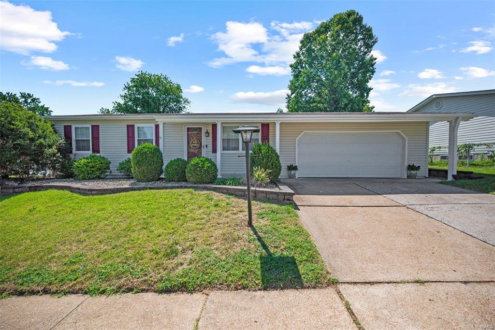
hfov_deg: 104.2
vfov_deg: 81.2
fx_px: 193
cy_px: 165
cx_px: 248
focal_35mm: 14
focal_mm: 14
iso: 640
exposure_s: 1/8000
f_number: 4
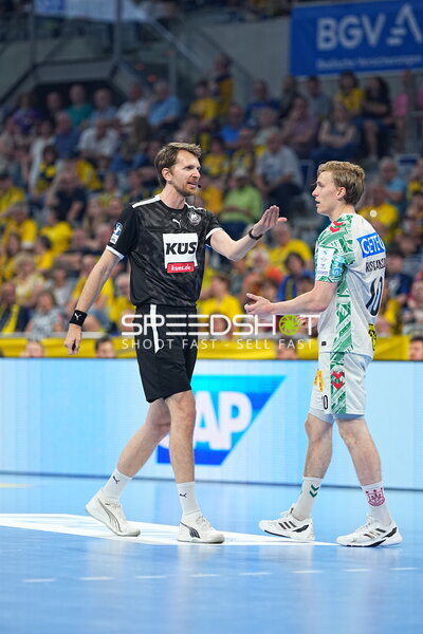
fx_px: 3560
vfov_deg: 10.2
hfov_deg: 6.8
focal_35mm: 202
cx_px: 212
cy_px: 317
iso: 1000
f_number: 1.8
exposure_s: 1/1600
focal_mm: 135
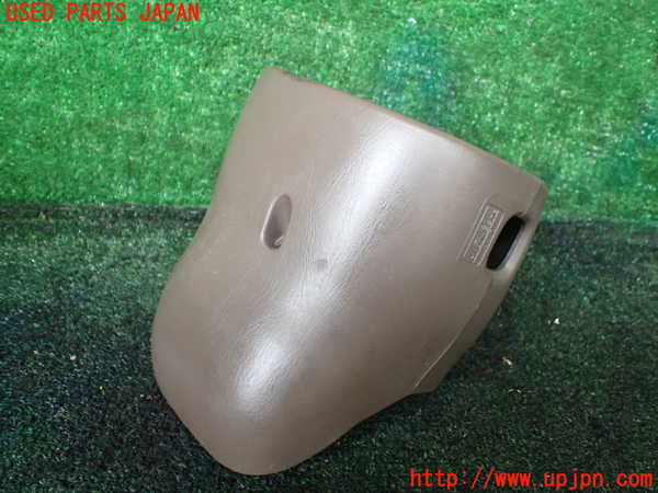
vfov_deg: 46.8
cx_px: 329
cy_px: 246
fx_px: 570
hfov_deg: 60.0
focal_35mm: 30
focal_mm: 5.4
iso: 500
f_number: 2.3
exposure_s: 1/125
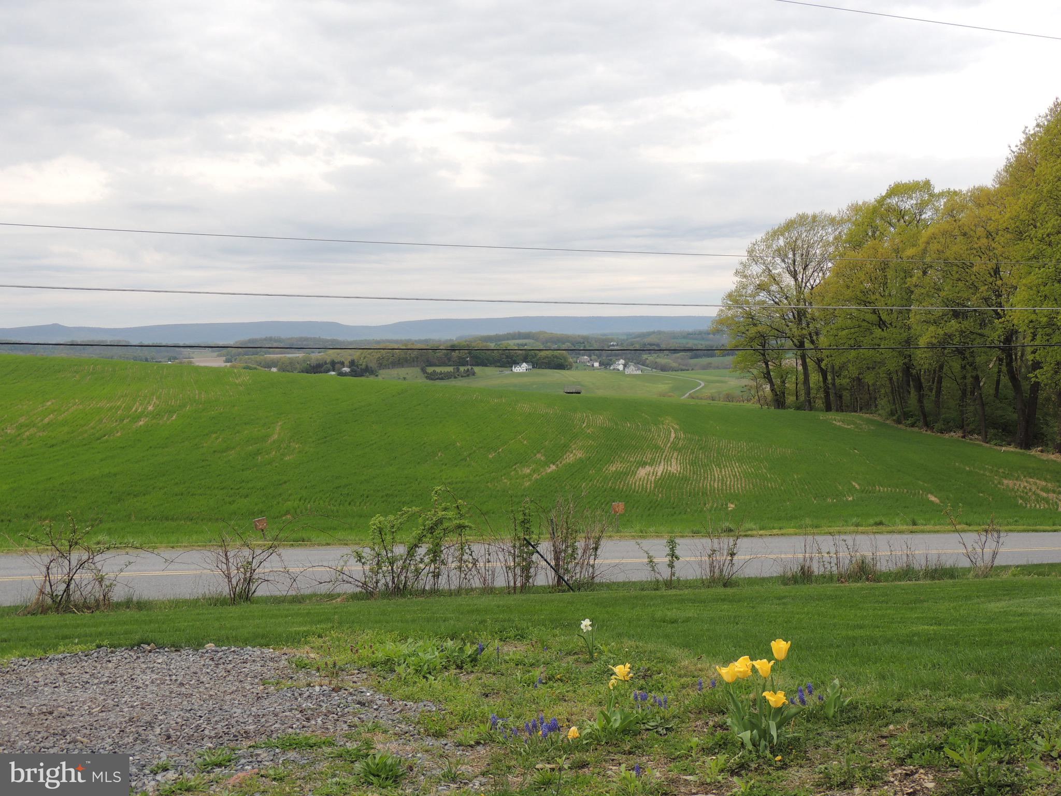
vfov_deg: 33.6
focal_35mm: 43
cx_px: 530
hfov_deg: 43.9
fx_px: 1318
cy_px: 398
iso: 100
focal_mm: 7.6
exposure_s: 1/250
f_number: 3.4
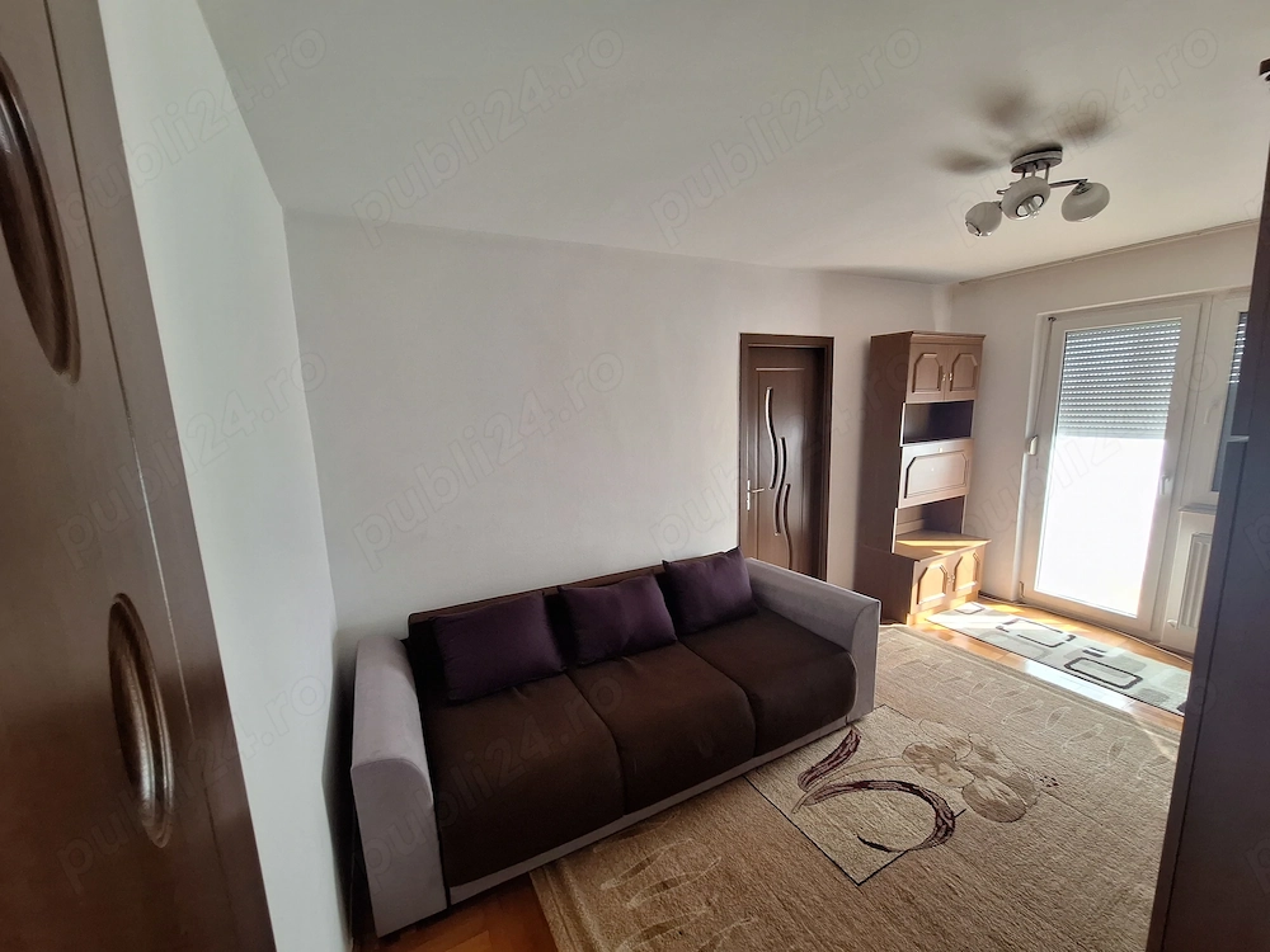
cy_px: 476
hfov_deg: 106.2
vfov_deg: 89.9
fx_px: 477
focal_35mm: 13
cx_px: 635
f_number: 2.2
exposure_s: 1/50
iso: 80
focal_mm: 1.74
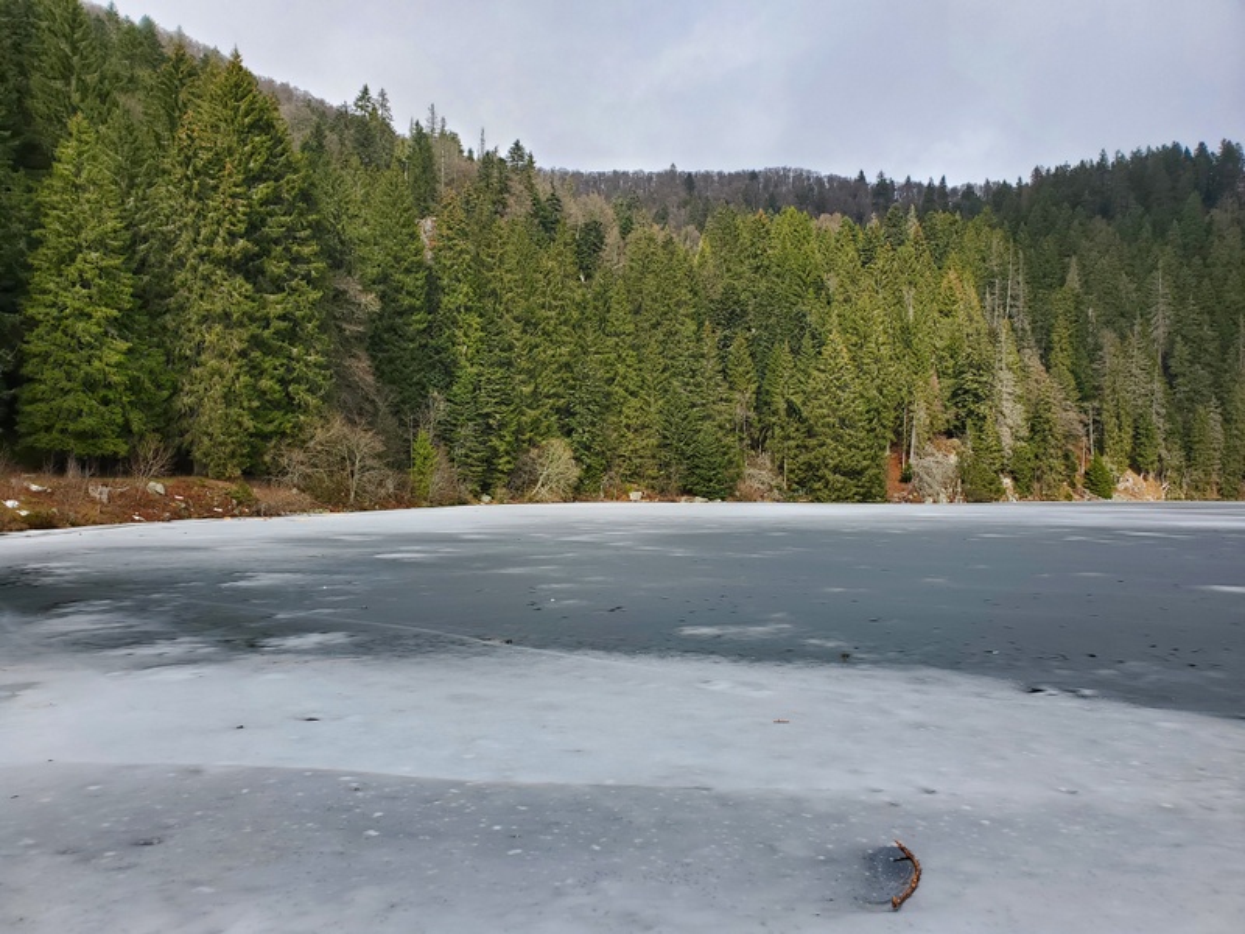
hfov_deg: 67.3
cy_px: 467
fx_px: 935
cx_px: 622
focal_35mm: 26
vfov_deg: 53.1
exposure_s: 1/777
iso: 50
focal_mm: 4.3
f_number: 2.4
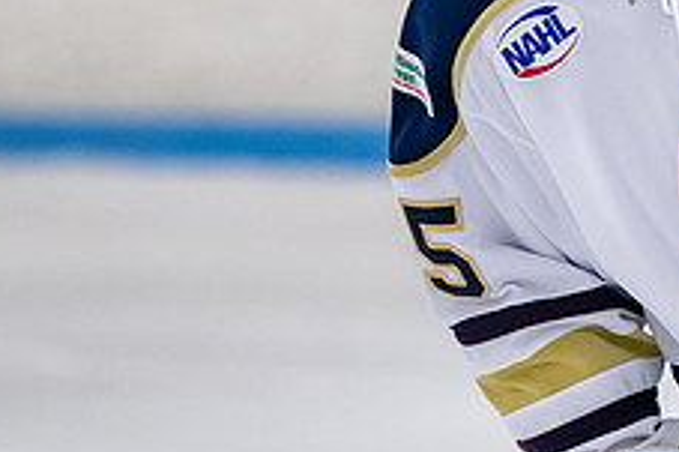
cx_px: 707
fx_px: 14644
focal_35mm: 777
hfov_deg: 2.7
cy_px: -68
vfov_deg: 1.8
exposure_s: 1/800
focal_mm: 180
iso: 2500
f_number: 3.2
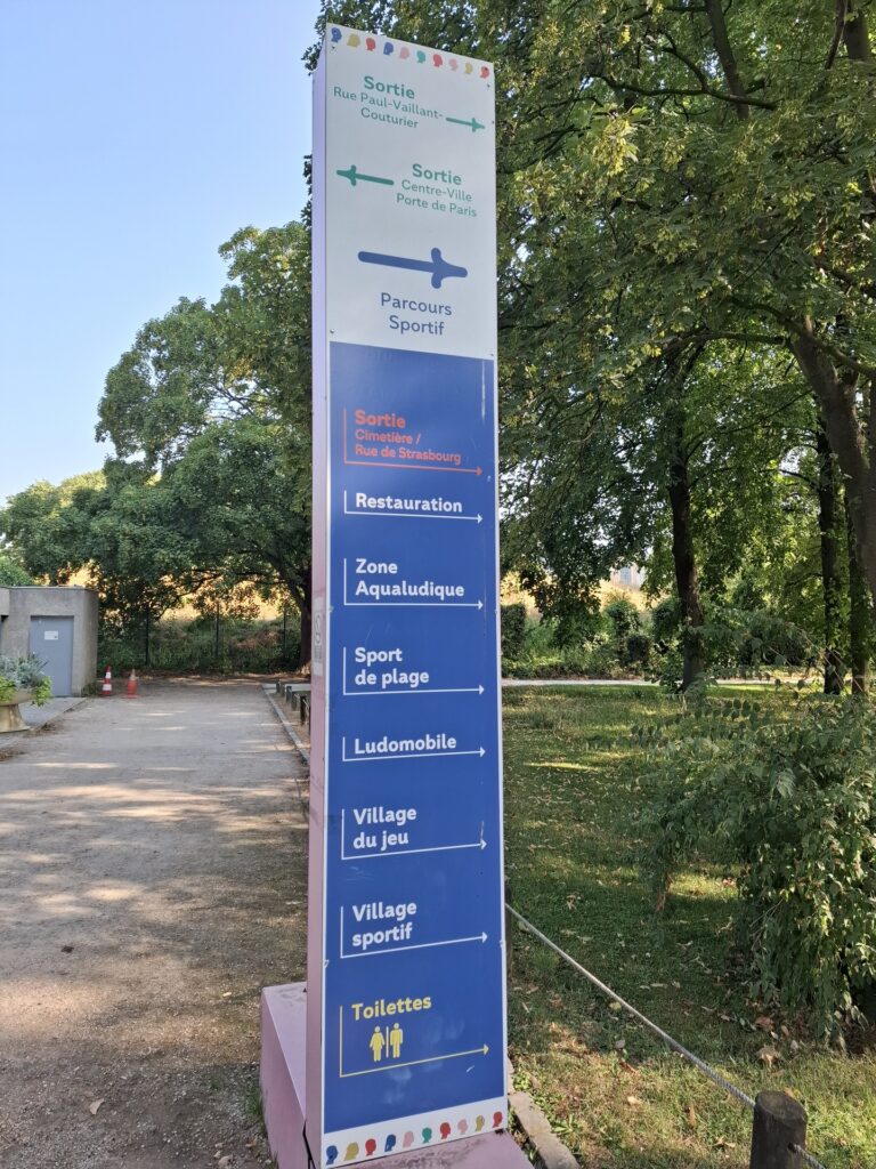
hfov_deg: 58.9
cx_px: 438
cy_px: 584
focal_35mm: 23
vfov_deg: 73.9
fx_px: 776
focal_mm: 5.54
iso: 50
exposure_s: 1/410
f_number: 1.8
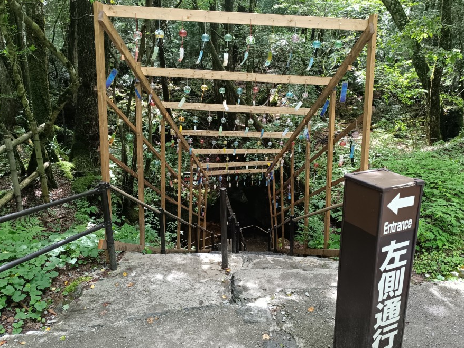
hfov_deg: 63.4
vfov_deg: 49.6
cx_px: 248
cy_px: 191
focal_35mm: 28
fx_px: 375
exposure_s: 1/100
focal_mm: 6.14
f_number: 1.65
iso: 573
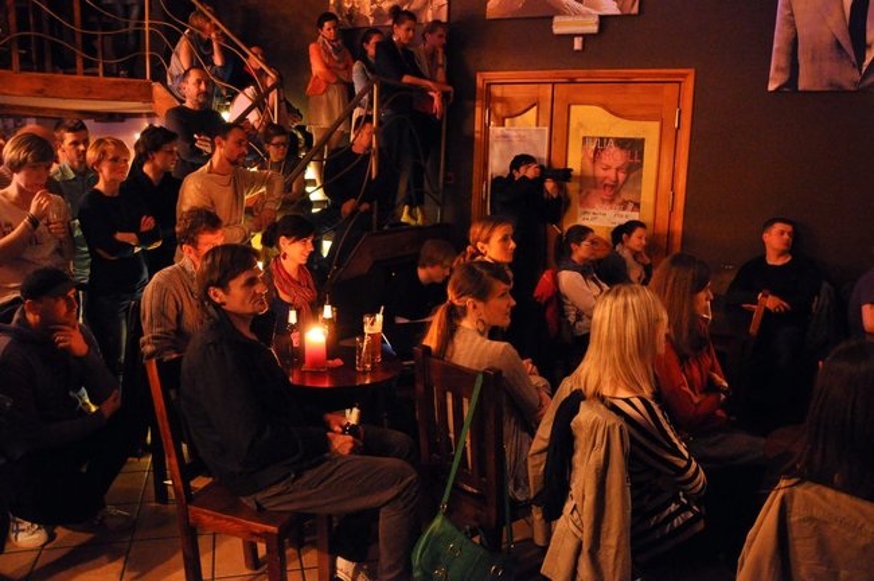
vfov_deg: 47.8
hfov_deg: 67.4
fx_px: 655
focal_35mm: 27
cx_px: 437
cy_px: 290
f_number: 3.5
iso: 3200
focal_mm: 18
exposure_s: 1/6
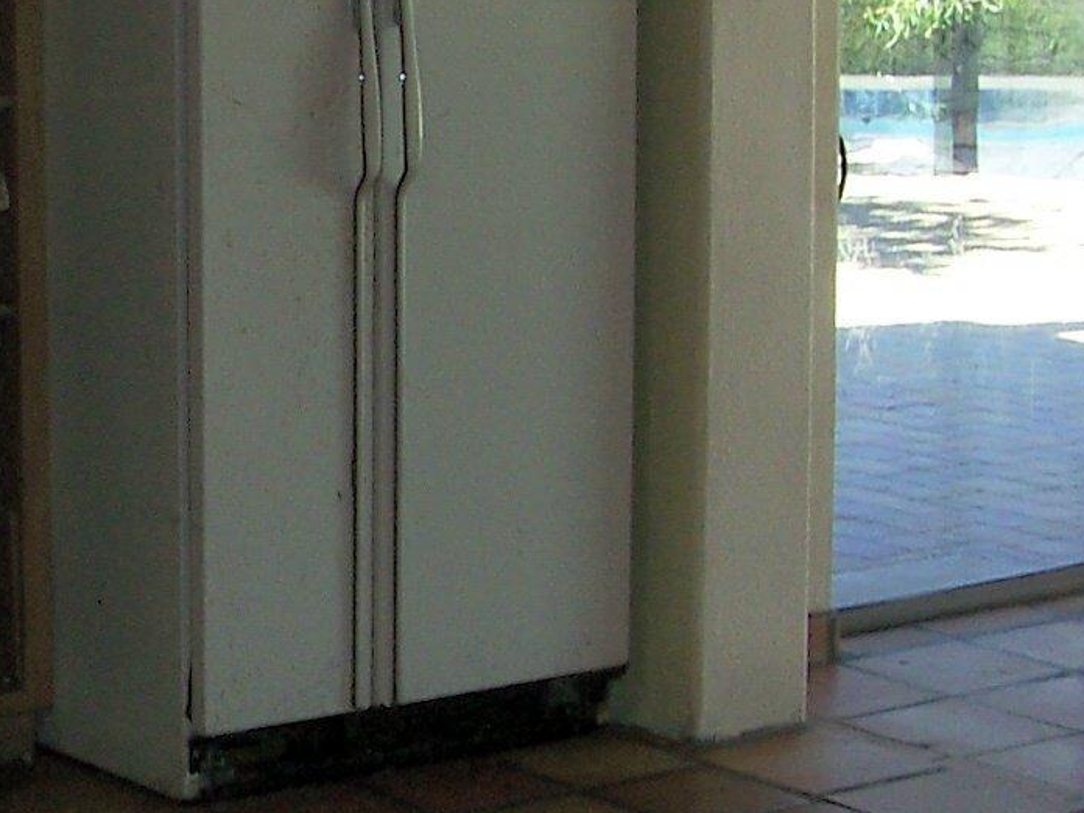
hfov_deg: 14.4
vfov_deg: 11.1
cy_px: 486
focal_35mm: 134
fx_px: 4196
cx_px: -104
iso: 64
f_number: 5
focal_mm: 5.85
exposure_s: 1/30
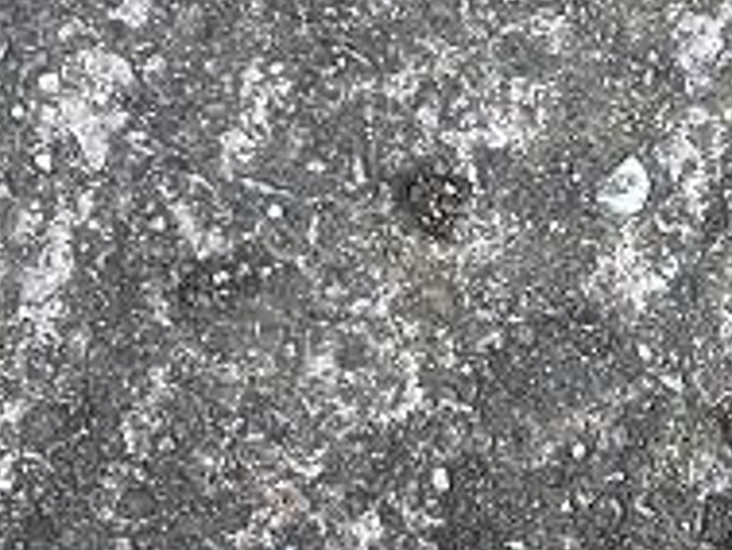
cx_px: 1793
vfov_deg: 11.4
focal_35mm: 128
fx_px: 2708
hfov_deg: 12.1
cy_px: 610
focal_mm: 4.2
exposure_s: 1/60
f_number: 1.6
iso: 320
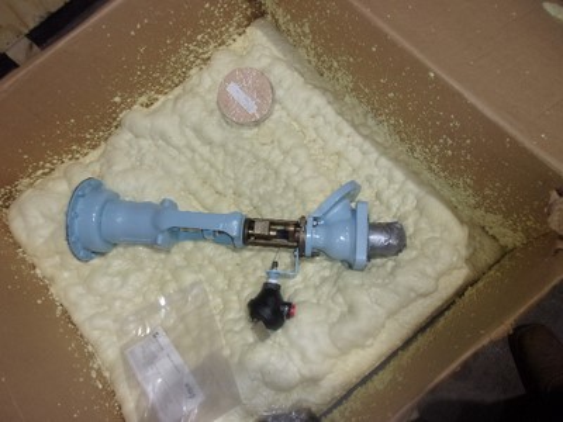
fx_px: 439
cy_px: 211
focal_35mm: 27
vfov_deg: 51.4
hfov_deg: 65.3
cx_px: 282
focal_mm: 4.9
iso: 160
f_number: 3
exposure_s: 1/34
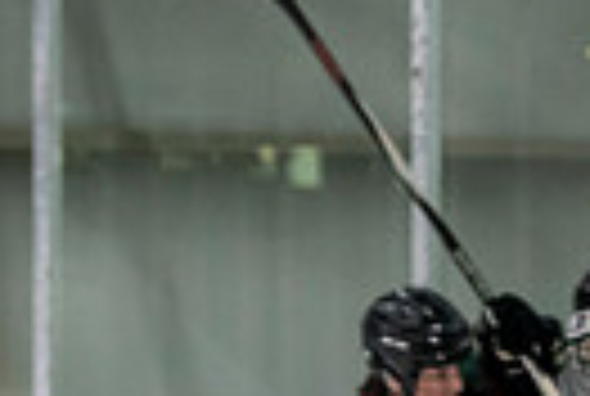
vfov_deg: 2.4
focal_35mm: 578
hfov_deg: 3.6
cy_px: 989
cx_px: 457
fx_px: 9494
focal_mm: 95
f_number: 3.2
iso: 2000
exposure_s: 1/640
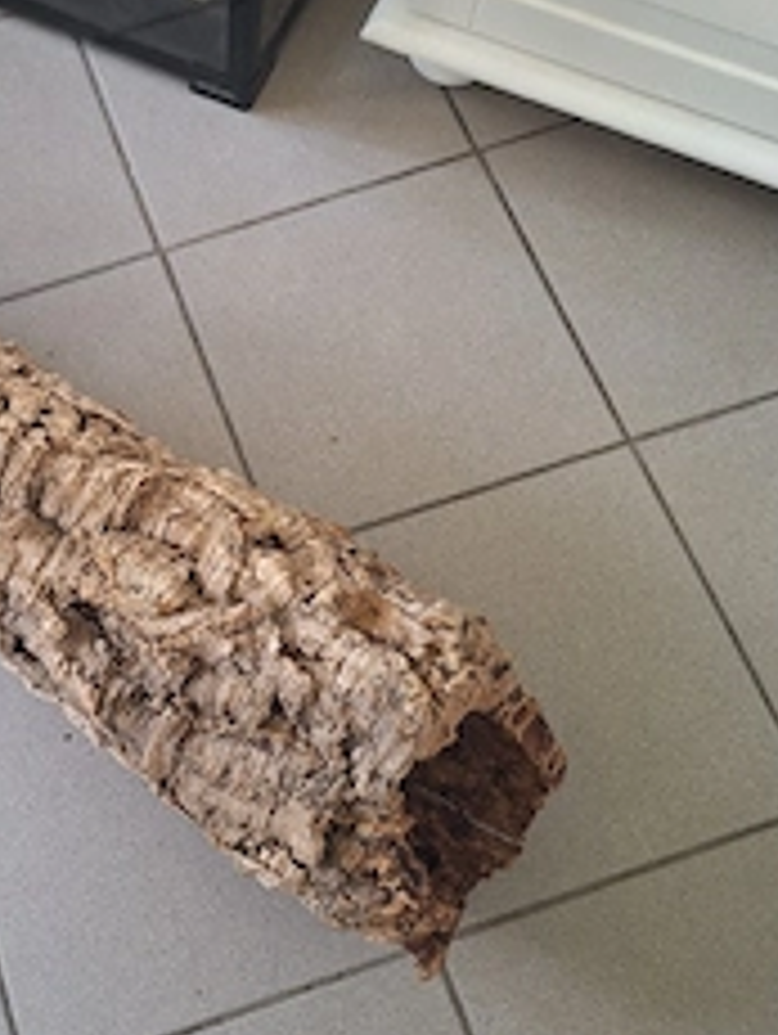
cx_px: 144
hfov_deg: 34.8
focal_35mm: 40
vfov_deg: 46.7
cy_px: 454
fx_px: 1196
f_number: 1.8
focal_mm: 5.54
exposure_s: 1/33
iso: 320
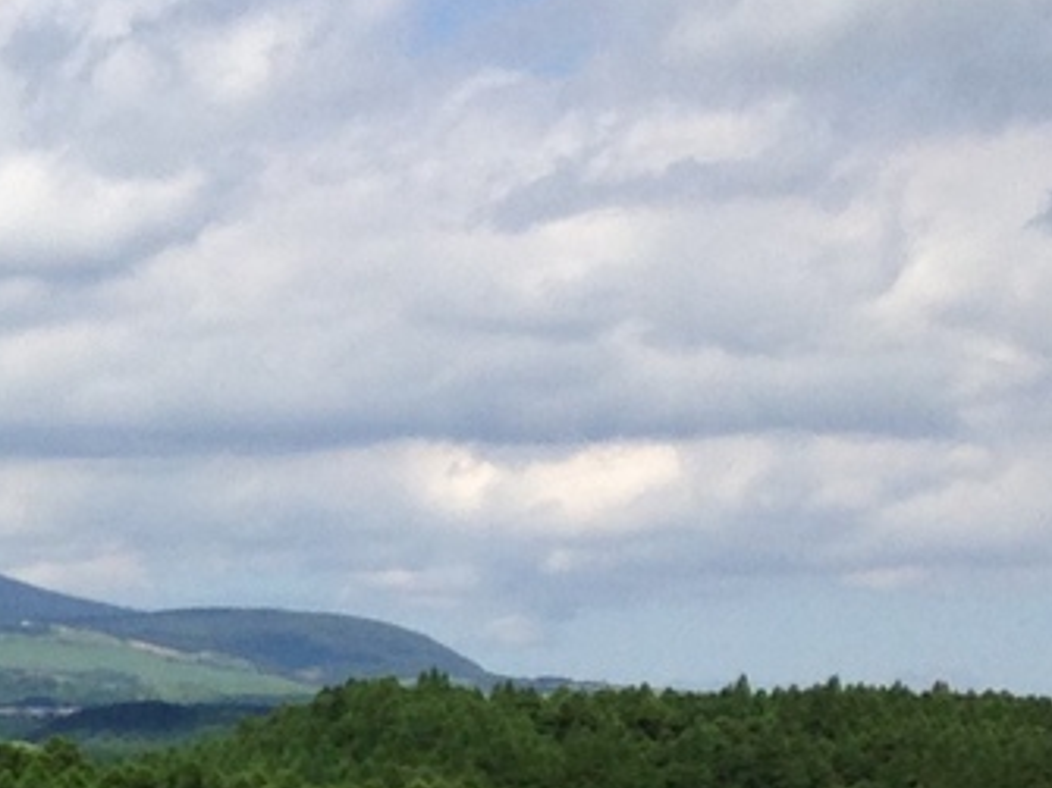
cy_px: 1061
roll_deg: +0.0
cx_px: -1374
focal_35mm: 168
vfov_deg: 8.7
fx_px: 5104
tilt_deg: -3.3
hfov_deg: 10.4
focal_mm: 4.12
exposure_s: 1/1748
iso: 50
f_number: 2.4
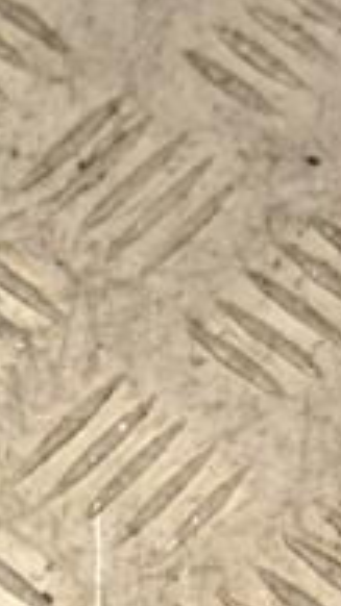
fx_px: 3604
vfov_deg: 9.6
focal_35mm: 224
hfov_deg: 5.3
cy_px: 415
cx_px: 751
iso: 3200
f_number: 10
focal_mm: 46
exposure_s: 1/400
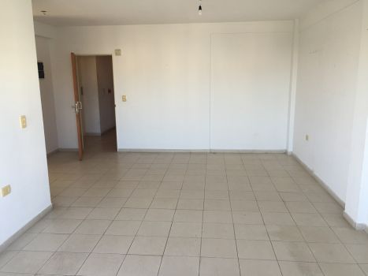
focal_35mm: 29
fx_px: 308
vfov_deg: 48.2
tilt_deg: -9.8
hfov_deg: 61.7
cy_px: 138
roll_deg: -1.1
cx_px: 184
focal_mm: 4.15
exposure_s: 1/60
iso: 32
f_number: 2.2
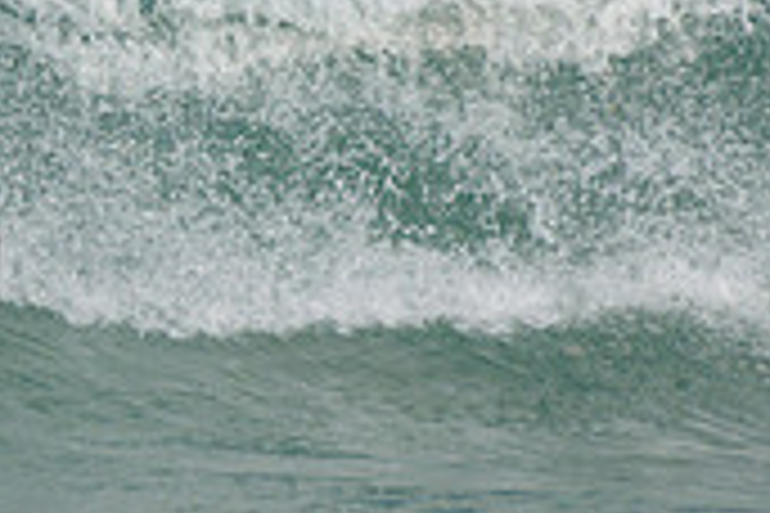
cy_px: 23
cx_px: -576
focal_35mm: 2075
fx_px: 44378
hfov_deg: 1.0
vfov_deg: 0.7
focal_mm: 500
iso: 160
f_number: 5.6
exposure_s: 1/2000
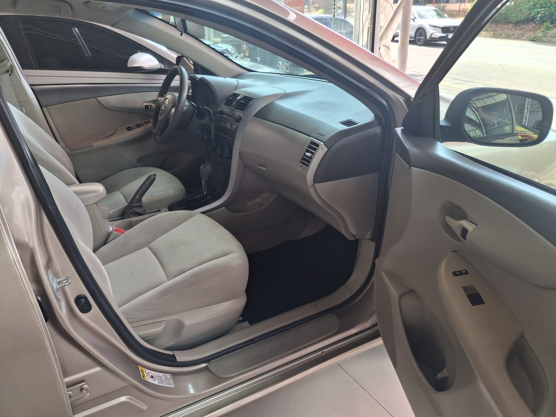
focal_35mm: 25
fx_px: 402
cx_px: 278
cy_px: 208
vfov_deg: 54.9
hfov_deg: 69.4
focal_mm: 4.69
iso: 40
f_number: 1.8
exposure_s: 1/120
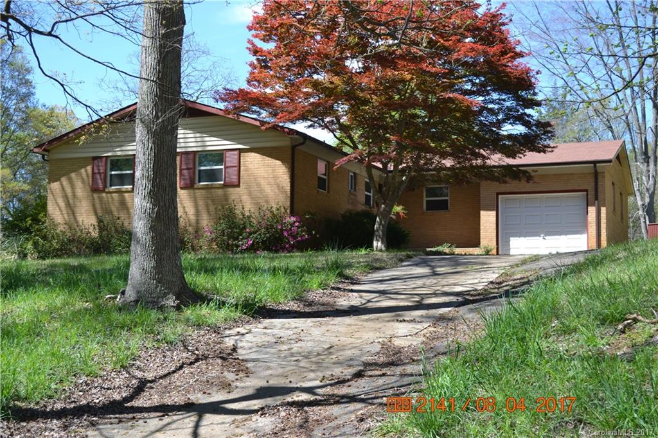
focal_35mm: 52
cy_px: 219
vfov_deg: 25.7
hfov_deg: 37.9
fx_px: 959
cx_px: 329
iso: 100
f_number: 6.3
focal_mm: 35
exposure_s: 1/160
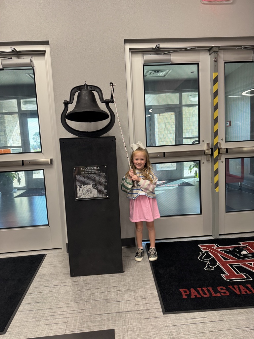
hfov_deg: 56.8
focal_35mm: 24
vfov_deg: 71.6
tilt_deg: -6.5
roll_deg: +5.5
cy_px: 170
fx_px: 235
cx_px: 127
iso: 160
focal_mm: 6.76
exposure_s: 1/120
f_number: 1.78
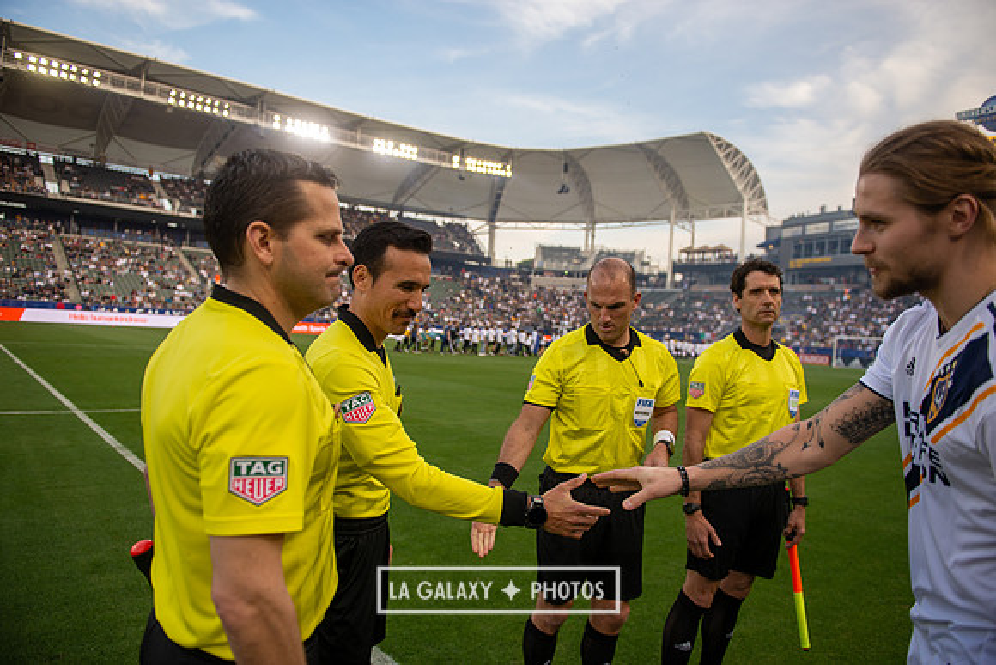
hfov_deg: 73.7
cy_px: 332
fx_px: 664
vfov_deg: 53.2
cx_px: 498
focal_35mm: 24
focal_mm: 24
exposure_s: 1/1600
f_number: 2.8
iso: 400
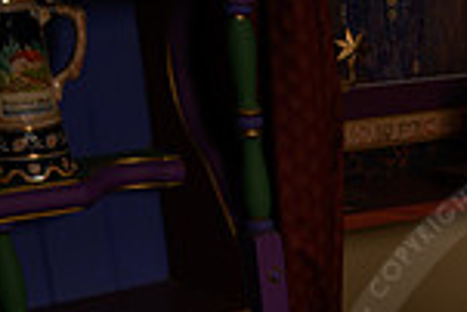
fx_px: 1740
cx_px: 813
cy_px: 590
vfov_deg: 9.7
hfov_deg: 13.8
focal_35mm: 134
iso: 200
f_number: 5.6
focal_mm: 35
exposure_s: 1/1600
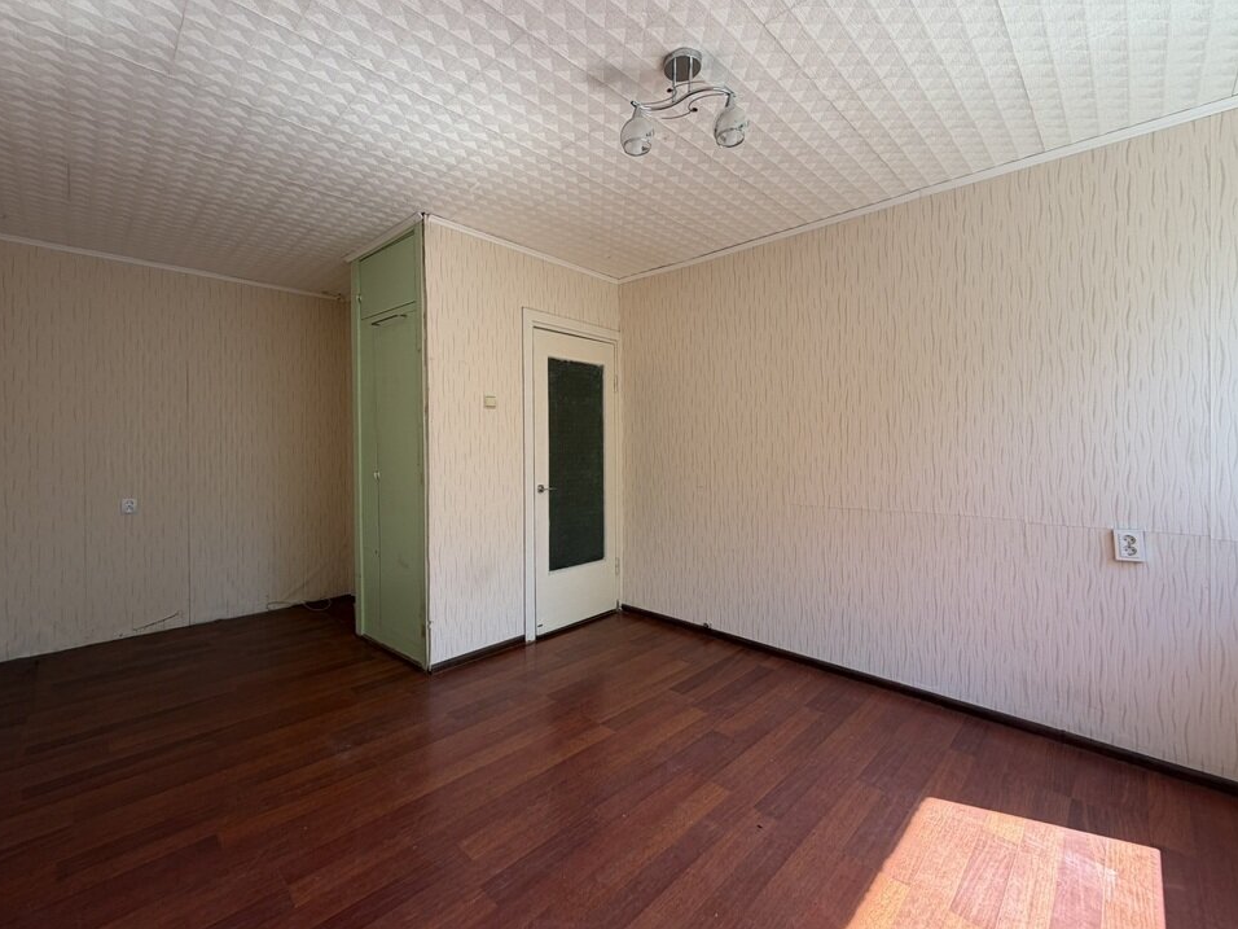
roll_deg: +0.3
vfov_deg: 81.7
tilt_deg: -1.8
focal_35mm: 15
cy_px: 453
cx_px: 589
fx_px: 536
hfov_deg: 98.1
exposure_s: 1/124
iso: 40
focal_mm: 2.22
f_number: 2.2
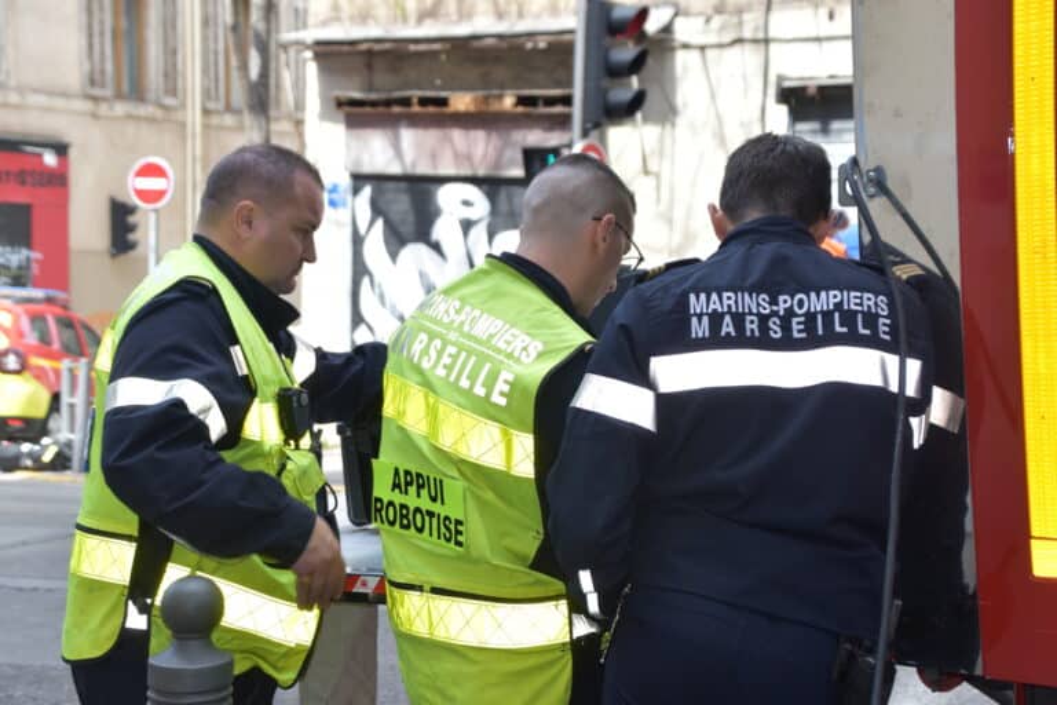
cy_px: 352
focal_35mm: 66
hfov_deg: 30.5
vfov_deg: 20.6
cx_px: 528
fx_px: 1938
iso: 180
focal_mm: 44
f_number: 5
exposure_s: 1/200
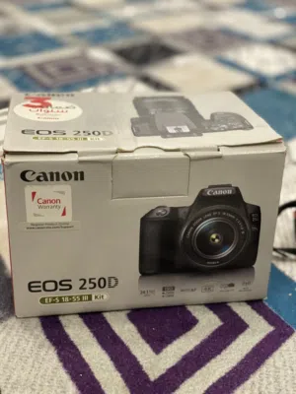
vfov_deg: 36.8
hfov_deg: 28.0
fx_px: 593
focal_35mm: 52
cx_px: 148
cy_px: 197
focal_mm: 6
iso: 400
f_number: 2
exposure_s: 1/18
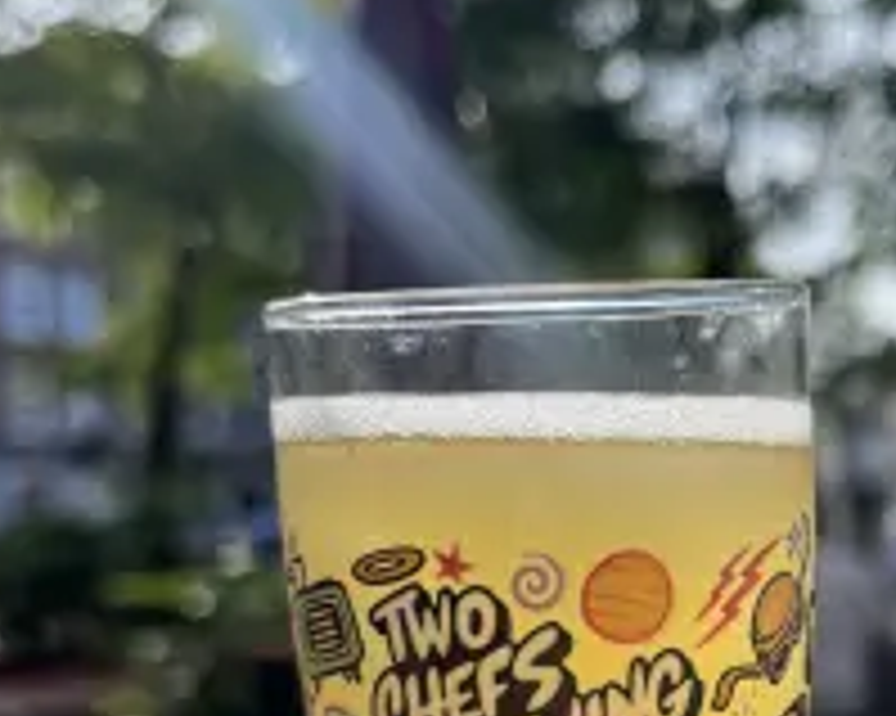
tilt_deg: -6.3
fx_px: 1352
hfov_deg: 36.1
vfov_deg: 28.5
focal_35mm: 51
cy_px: 644
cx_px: 639
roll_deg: -0.5
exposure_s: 1/1558
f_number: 1.6
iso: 50
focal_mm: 5.1
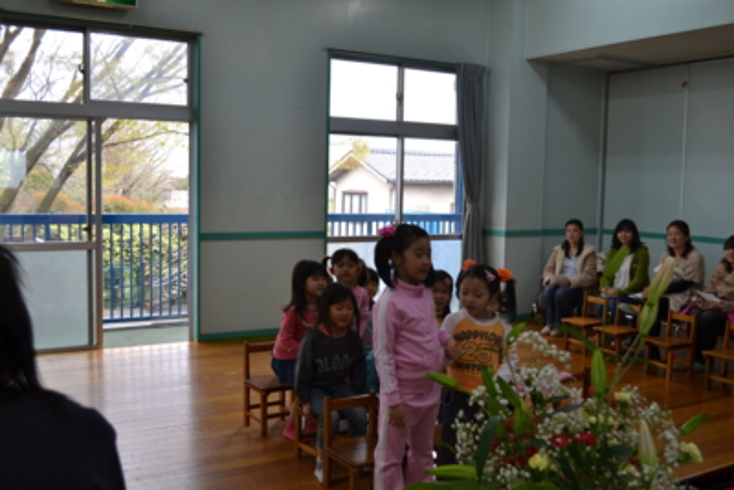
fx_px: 734
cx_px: 367
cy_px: 245
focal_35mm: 36
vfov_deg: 36.9
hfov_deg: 53.1
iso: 400
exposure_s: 1/100
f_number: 5
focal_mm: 24
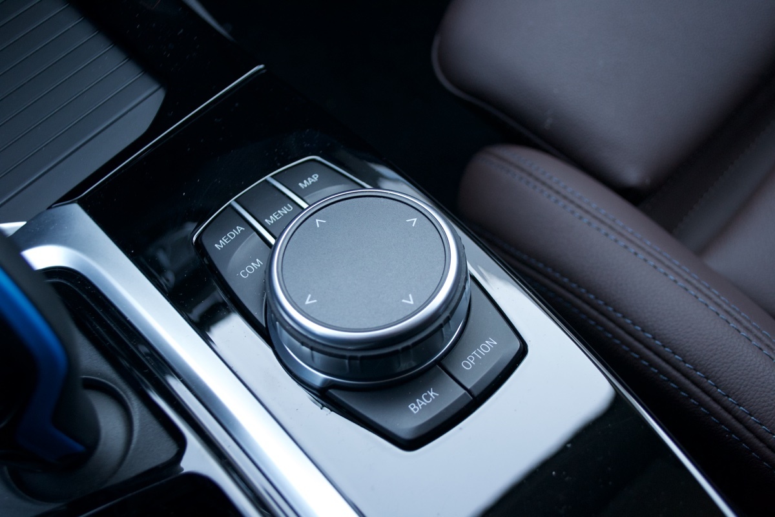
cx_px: 388
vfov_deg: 34.2
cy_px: 258
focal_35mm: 39
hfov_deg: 49.6
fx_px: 840
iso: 500
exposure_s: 1/60
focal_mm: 26
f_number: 4.2
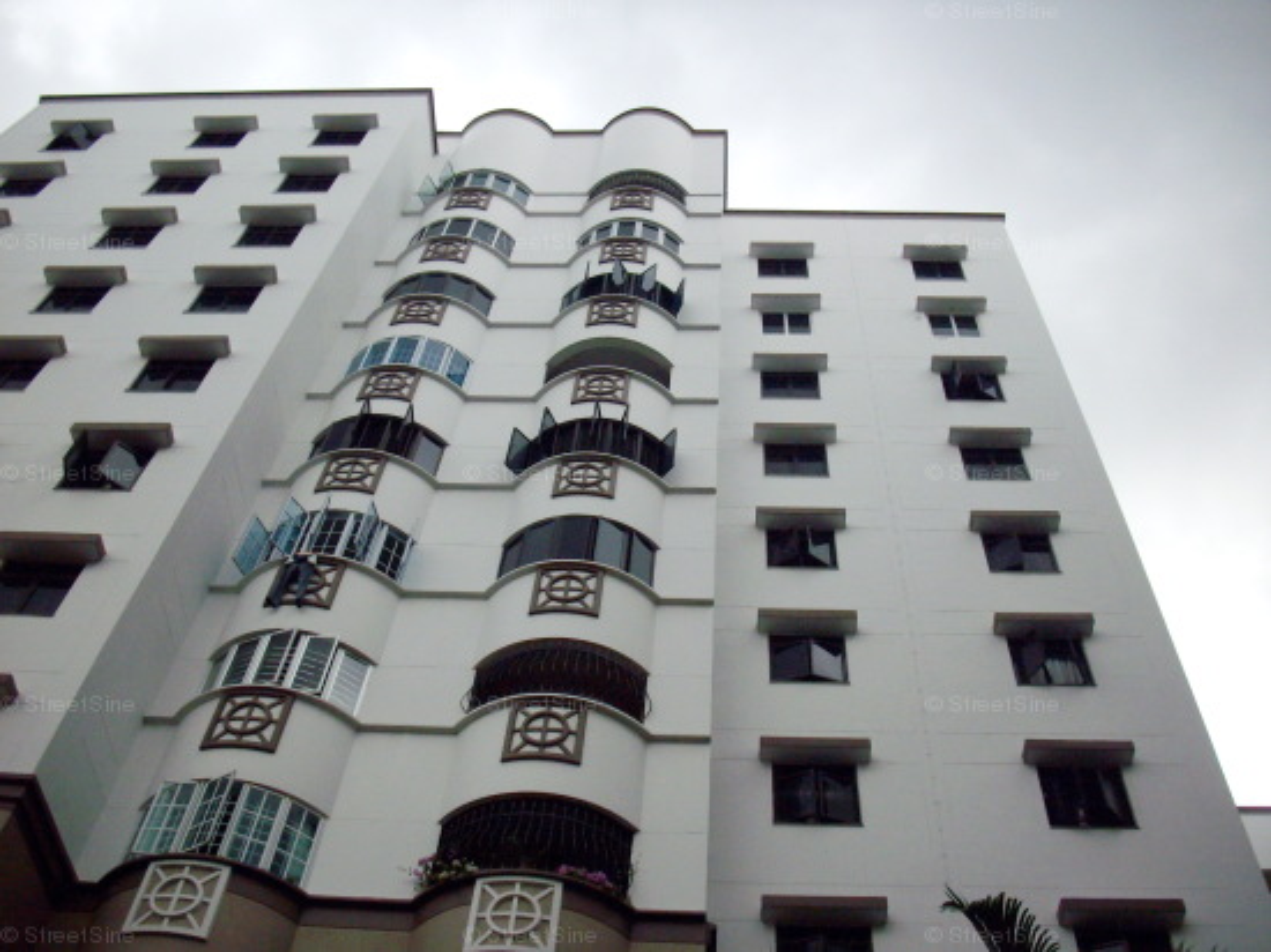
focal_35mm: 37
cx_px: 636
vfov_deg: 38.6
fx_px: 1358
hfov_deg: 50.2
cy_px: 476
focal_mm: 6.2
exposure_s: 1/160
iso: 80
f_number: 5.6
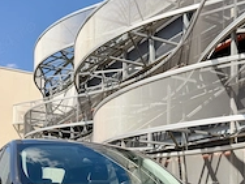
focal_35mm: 51
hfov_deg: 37.5
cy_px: 174
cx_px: 132
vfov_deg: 27.3
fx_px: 361
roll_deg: -1.0
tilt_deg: +3.3
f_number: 1.78
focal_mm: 6.76
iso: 80
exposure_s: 1/4673
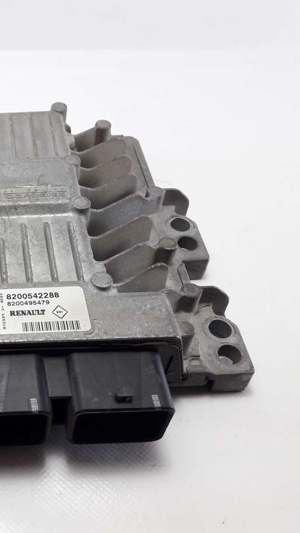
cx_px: -38
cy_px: 265
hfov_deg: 26.5
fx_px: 580
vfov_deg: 49.4
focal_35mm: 41
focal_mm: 3.7
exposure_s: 1/33
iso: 40
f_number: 1.9
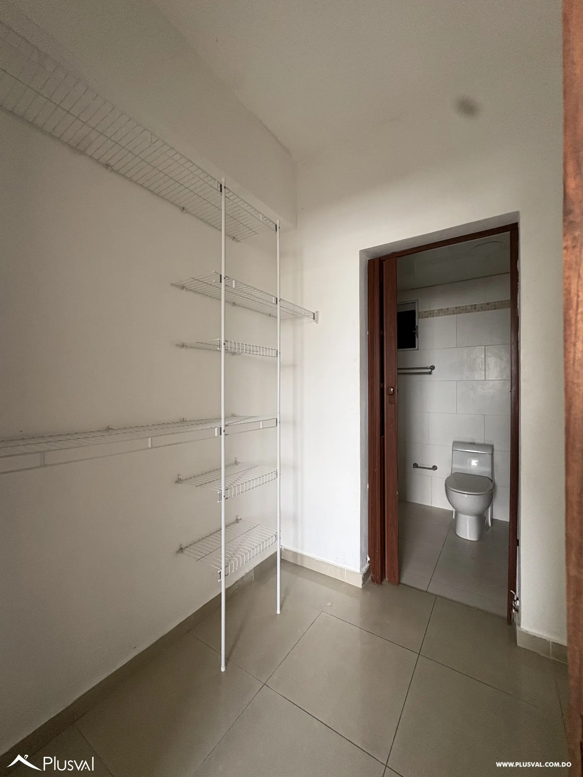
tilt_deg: +0.7
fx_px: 314
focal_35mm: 14
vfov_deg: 102.1
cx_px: 292
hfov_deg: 85.7
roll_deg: +0.0
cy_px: 388
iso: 200
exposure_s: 1/75
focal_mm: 2.22
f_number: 2.2
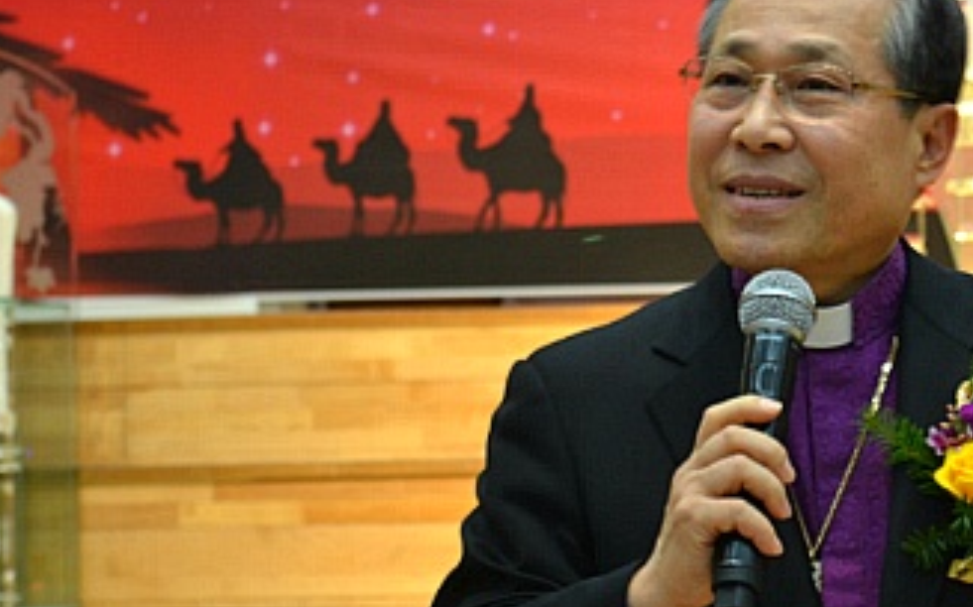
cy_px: 85
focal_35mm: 150
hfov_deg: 13.9
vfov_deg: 8.7
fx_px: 3973
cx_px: 799
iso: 400
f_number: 5.6
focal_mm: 55
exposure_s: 1/30
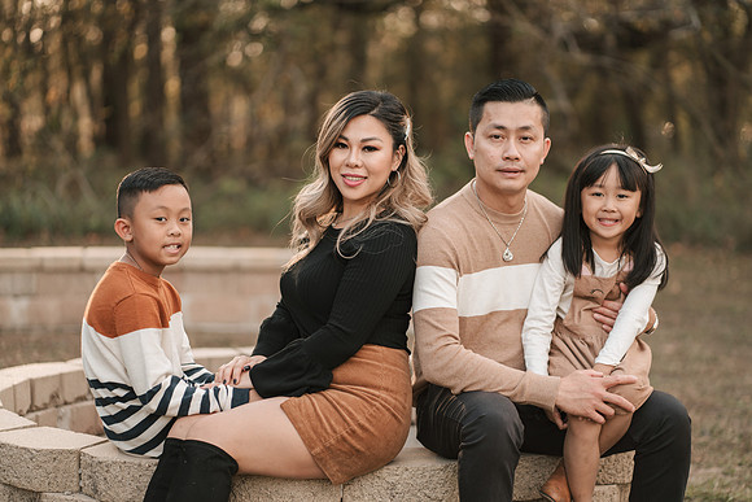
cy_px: 251
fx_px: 1776
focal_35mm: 85
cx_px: 376
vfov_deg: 16.1
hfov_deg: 23.9
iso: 160
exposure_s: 1/500
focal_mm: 85
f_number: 2
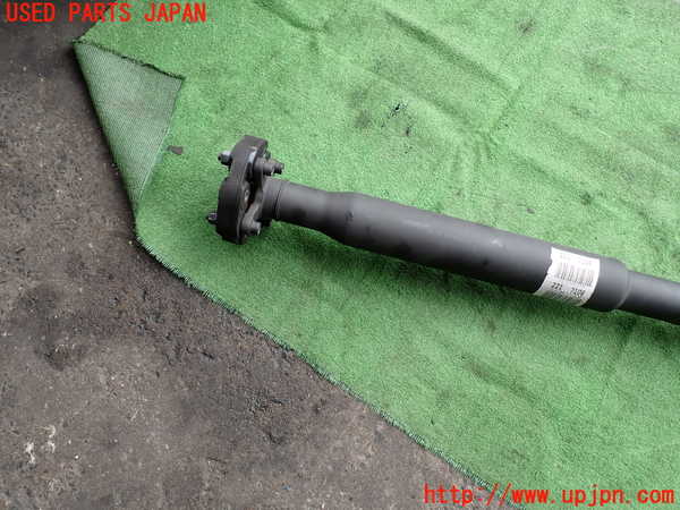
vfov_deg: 54.9
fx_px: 491
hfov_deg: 69.4
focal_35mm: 25
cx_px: 340
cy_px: 255
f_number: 2.8
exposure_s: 1/320
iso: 100
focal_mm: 4.5
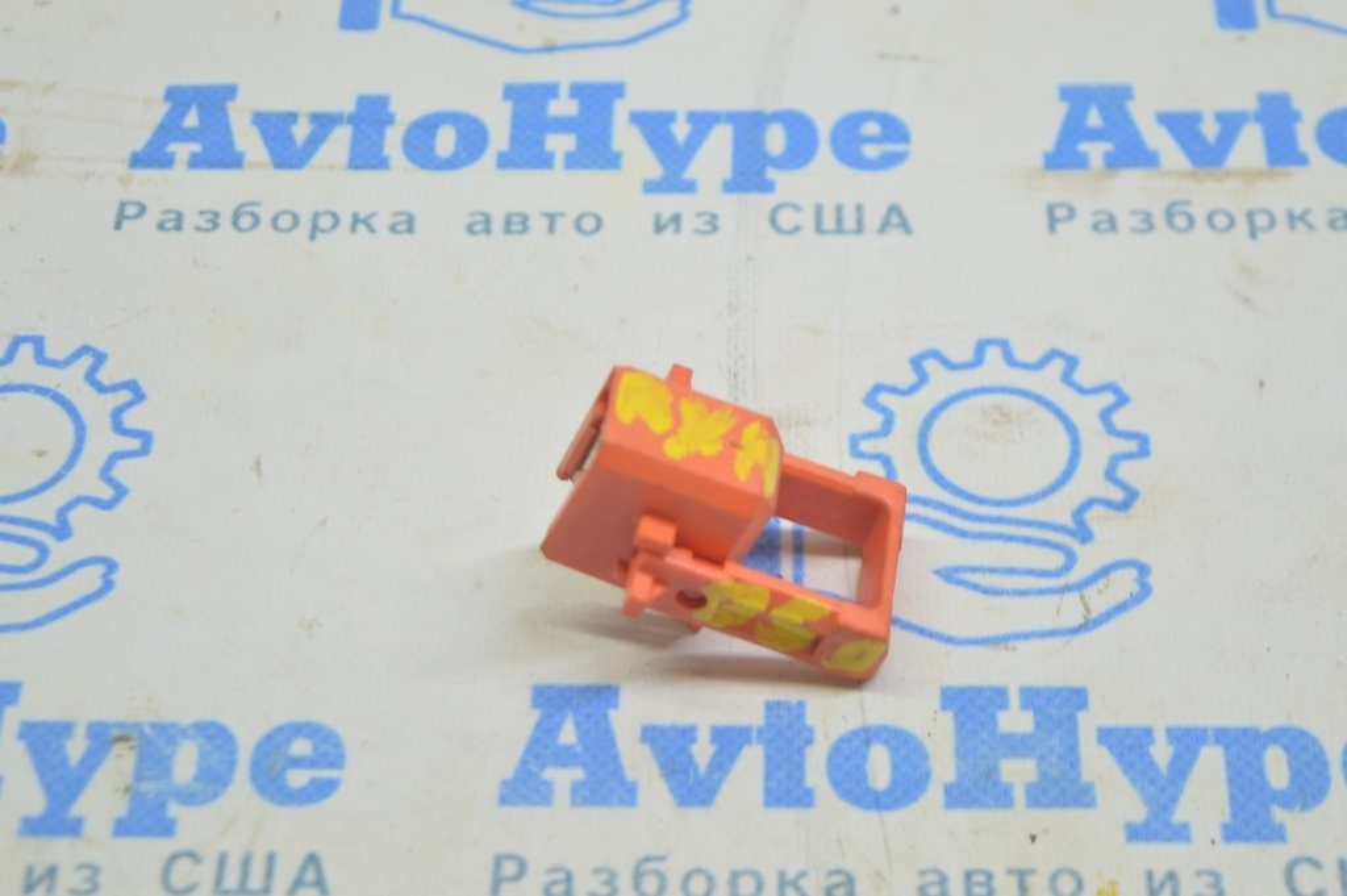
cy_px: 448
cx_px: 674
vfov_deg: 16.5
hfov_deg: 24.6
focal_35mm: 82
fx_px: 3084
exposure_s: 1/20
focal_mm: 55
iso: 400
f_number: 5.6
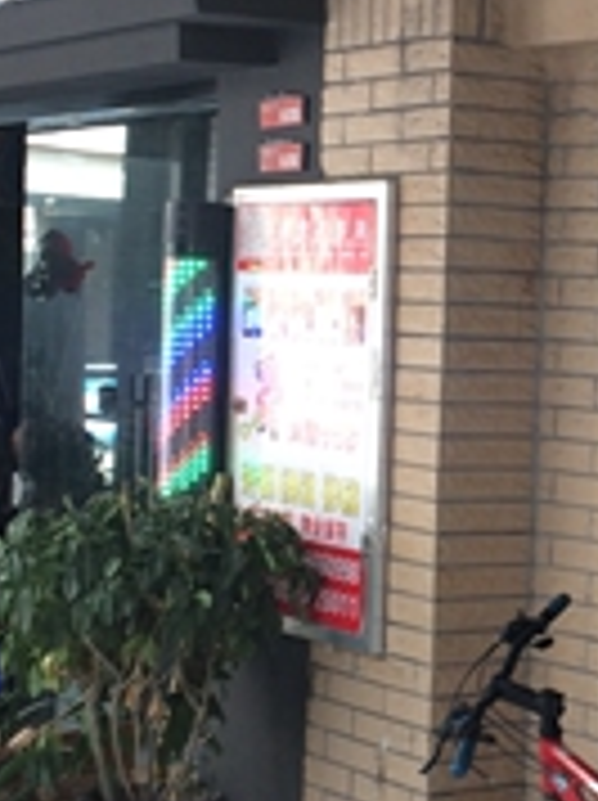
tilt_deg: -3.0
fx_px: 2263
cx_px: 760
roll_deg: -1.9
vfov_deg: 20.1
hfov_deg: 14.5
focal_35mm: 98
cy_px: 432
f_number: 2.2
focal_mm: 4.15
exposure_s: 1/60
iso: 50
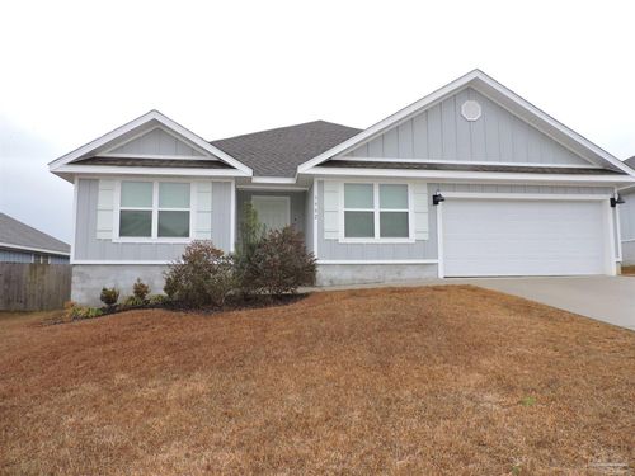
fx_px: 440
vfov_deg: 56.8
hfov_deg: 71.6
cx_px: 318
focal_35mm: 24
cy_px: 238
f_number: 3
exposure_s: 1/400
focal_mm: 4.3
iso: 250
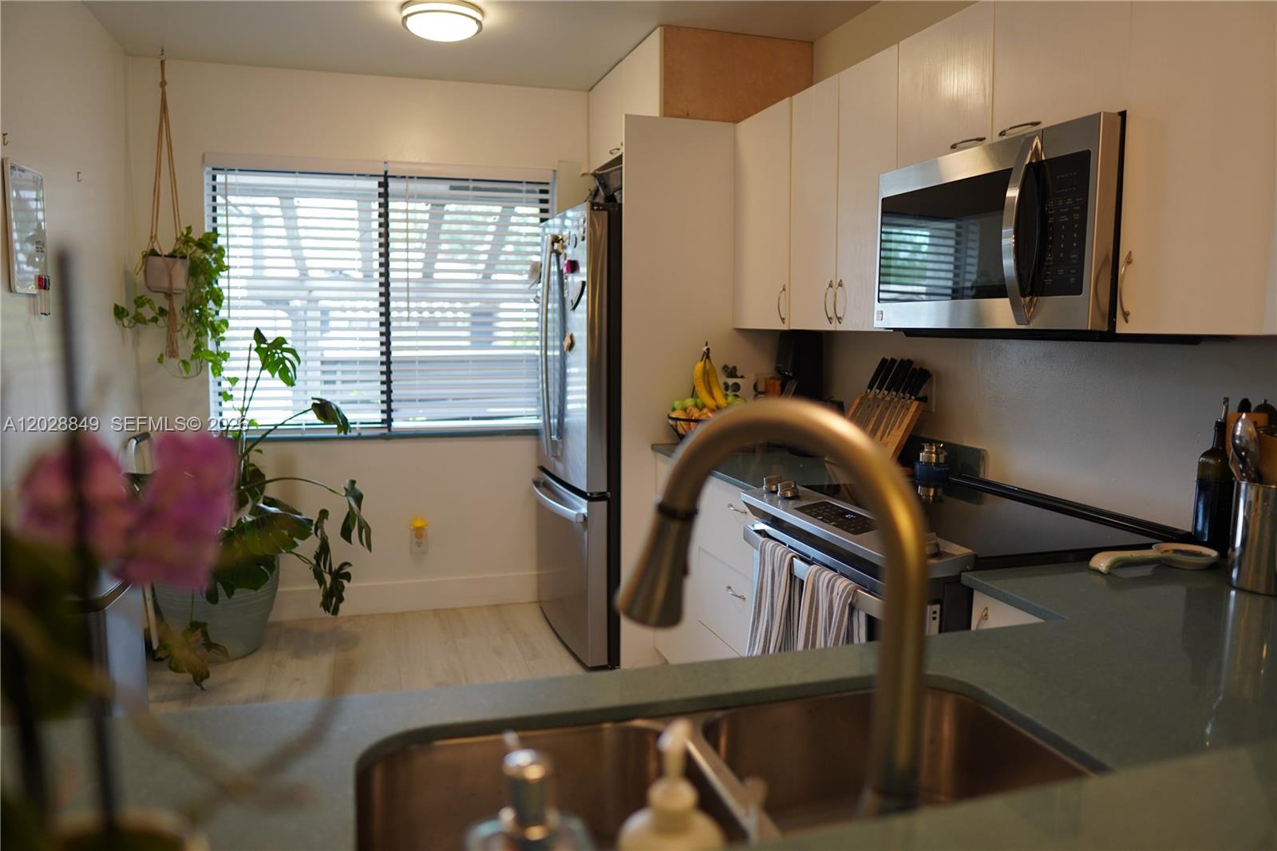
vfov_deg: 53.1
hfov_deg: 73.8
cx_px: 638
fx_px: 851
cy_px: 426
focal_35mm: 24
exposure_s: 1/200
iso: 160
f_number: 1.4
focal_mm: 16
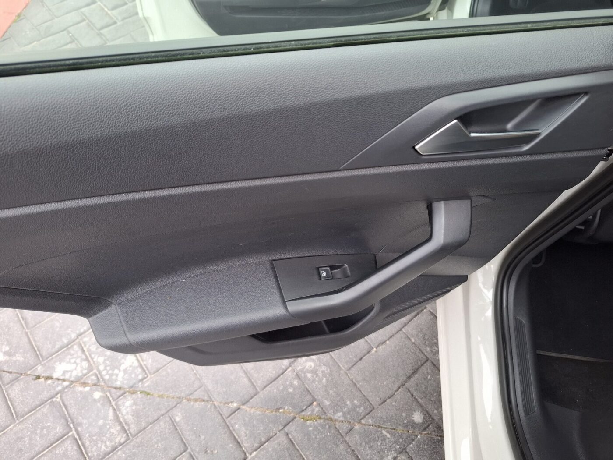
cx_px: 306
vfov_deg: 58.9
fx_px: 407
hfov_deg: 73.9
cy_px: 230
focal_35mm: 23
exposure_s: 1/50
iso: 200
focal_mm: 5.54
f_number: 1.8
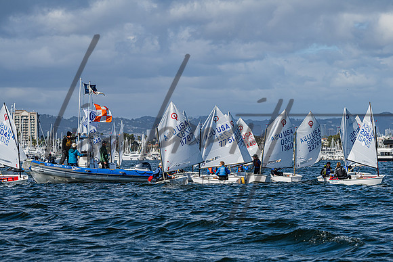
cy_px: 140
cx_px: 211
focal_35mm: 163
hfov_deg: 12.6
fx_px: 1775
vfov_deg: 8.4
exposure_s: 1/1000
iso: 320
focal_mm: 150
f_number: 8
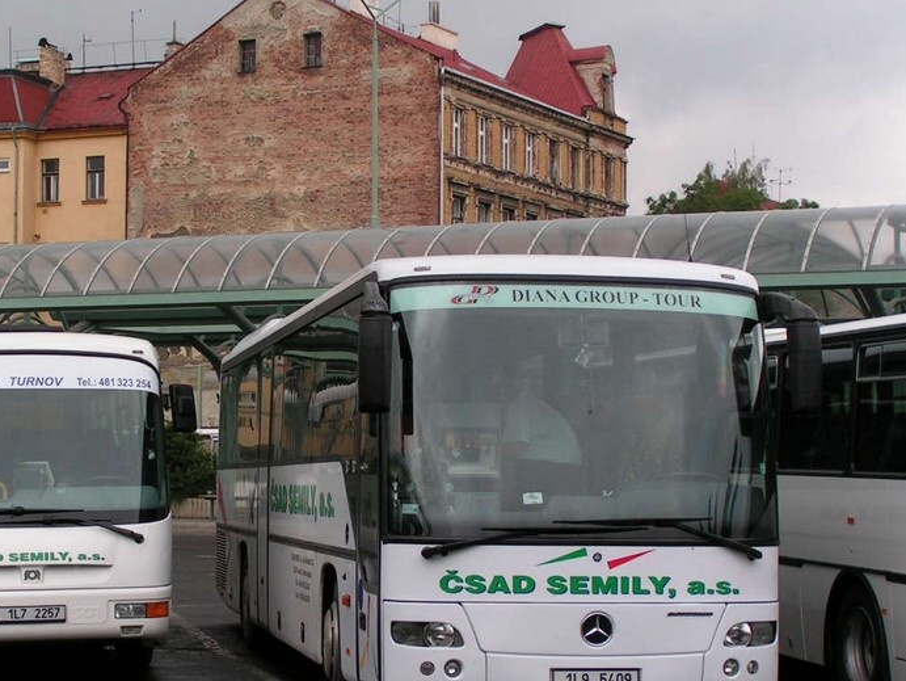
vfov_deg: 18.0
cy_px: 400
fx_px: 2147
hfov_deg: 23.8
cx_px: 351
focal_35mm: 82
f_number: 5
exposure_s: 1/160
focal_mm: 9.7
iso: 50
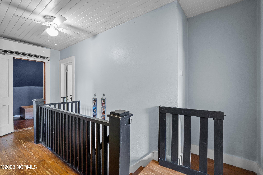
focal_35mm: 16
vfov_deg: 73.7
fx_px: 117
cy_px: 88
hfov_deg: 96.7
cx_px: 132
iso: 200
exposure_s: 1/4
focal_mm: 16
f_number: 4
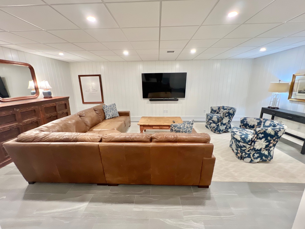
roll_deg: +0.5
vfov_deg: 89.9
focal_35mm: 13
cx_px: 152
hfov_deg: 106.2
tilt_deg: -14.4
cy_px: 114
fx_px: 115
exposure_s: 1/60
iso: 250
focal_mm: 1.57
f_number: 1.8
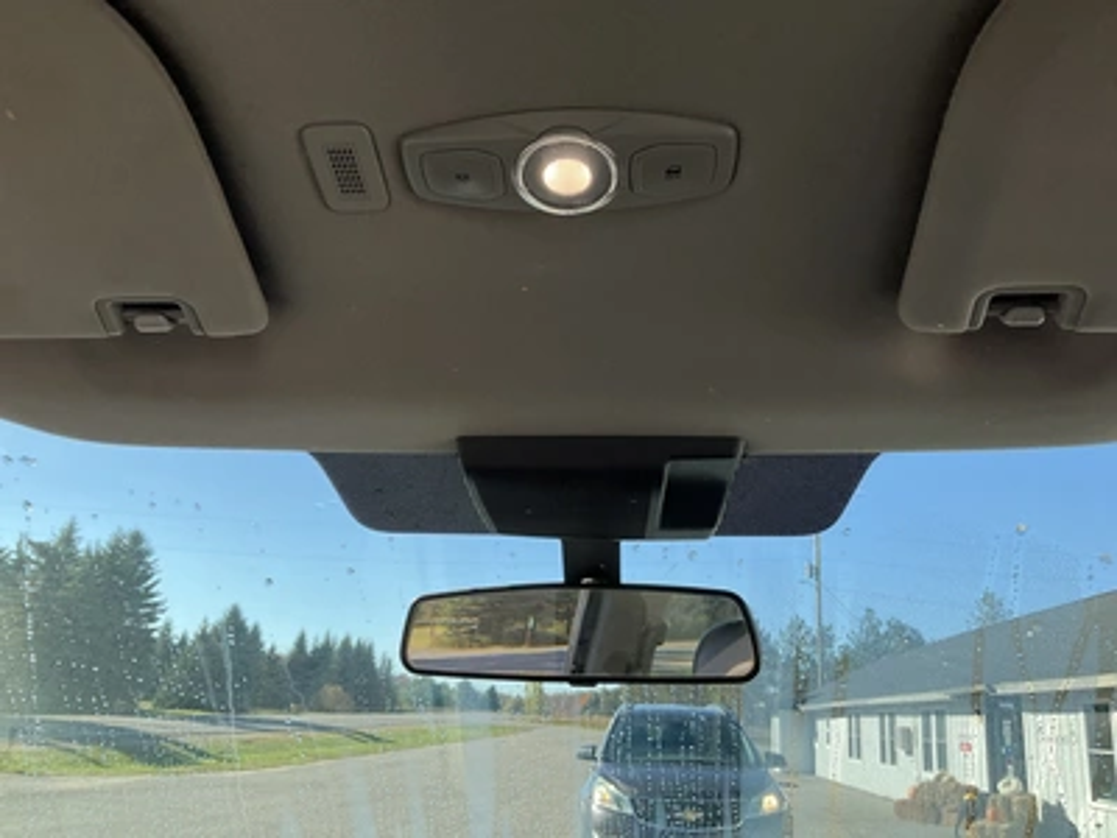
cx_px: 558
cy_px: 419
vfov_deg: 48.2
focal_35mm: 29
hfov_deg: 61.7
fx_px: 936
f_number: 1.8
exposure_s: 1/606
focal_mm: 3
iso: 25
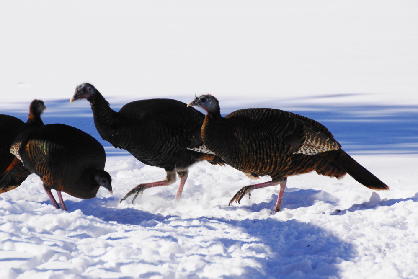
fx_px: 2613
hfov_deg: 9.1
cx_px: 209
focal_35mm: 225
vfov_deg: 6.1
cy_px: 140
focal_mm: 150
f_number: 8
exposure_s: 1/250
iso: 100
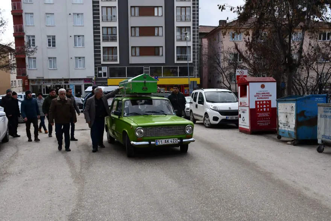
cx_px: 166
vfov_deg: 38.9
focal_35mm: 34
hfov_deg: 55.8
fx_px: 312
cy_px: 110
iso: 110
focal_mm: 23
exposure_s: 1/250
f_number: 8
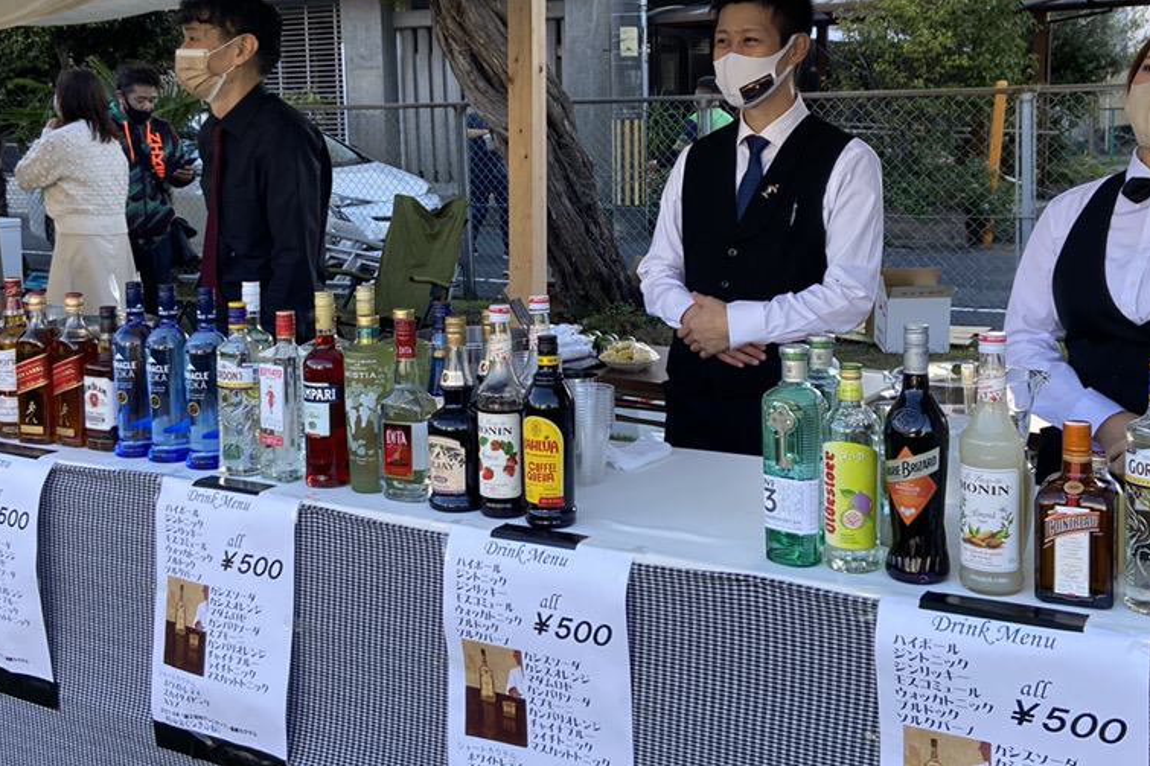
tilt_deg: -7.9
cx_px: 564
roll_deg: +1.2
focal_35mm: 43
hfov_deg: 45.4
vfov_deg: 31.0
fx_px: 1373
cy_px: 283
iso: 32
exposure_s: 1/274
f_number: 1.8
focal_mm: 4.25
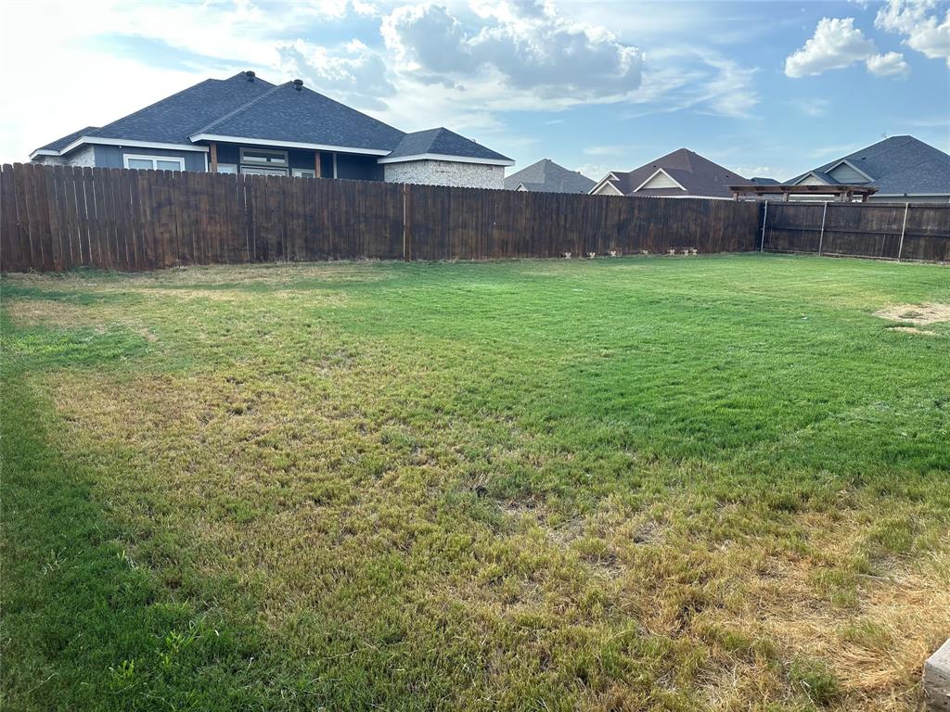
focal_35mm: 24
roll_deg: -1.3
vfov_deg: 56.8
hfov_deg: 71.6
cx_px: 475
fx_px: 659
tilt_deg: -11.4
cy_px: 356
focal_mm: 6.86
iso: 80
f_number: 1.78
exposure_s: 1/989
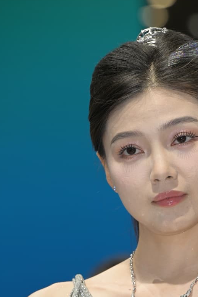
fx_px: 3051
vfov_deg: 5.6
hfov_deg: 3.7
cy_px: 320
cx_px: 200
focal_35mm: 370
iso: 250
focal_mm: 160
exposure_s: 1/200
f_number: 4.5
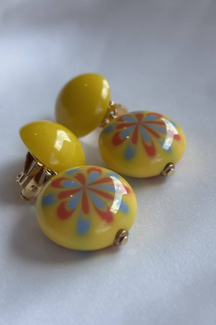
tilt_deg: -28.7
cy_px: 164
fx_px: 495
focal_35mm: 55
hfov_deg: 24.6
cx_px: 96
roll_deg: +3.0
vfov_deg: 36.3
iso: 32
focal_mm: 5.96
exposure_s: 1/654
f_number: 1.6
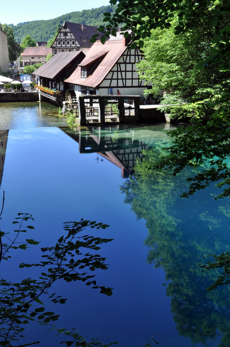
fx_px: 404
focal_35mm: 42
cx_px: 115
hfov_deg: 31.8
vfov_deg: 46.4
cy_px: 174
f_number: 11
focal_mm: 28
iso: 200
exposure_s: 1/80
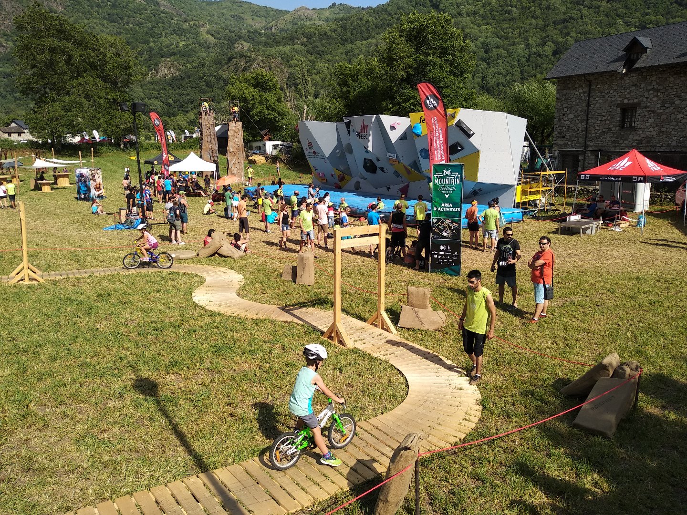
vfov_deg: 53.1
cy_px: 258
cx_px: 344
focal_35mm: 26
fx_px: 516
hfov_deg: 67.3
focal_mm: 3.83
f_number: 2.2
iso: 100
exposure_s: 1/880
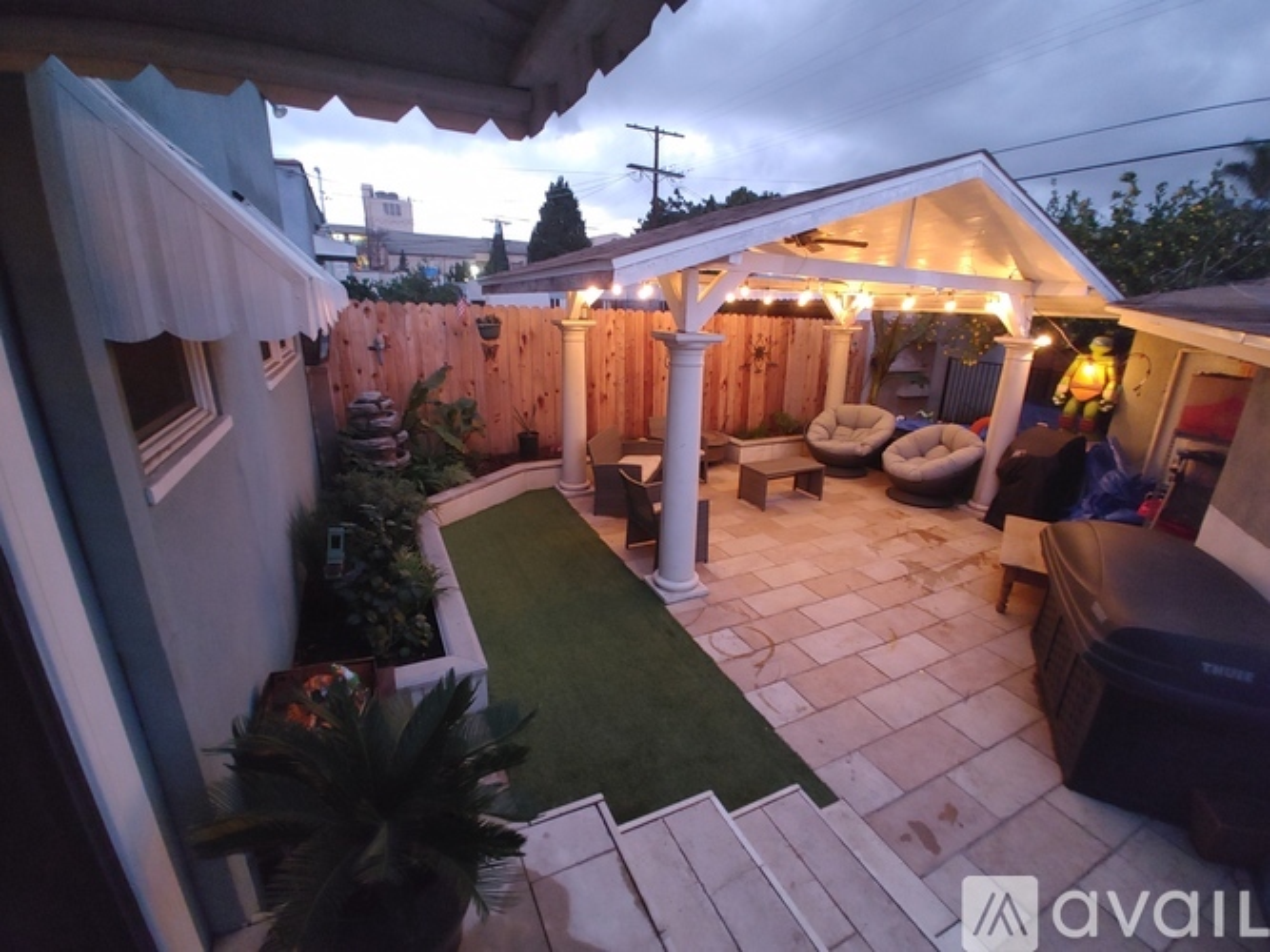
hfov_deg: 94.5
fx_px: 587
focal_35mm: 16
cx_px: 635
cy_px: 476
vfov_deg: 78.1
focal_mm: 1.78
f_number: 1.9
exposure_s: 1/15
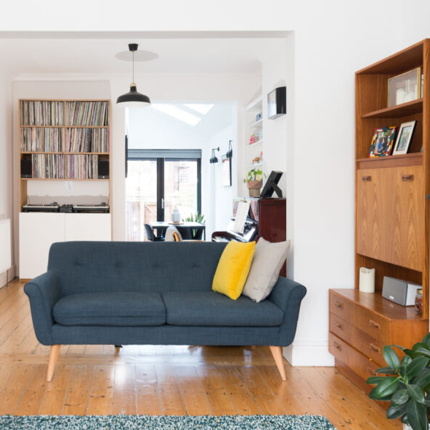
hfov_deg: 44.6
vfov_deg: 46.0
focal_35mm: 36
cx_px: 110
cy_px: 194
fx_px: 506
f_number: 8
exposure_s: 1/4
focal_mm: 24
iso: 200
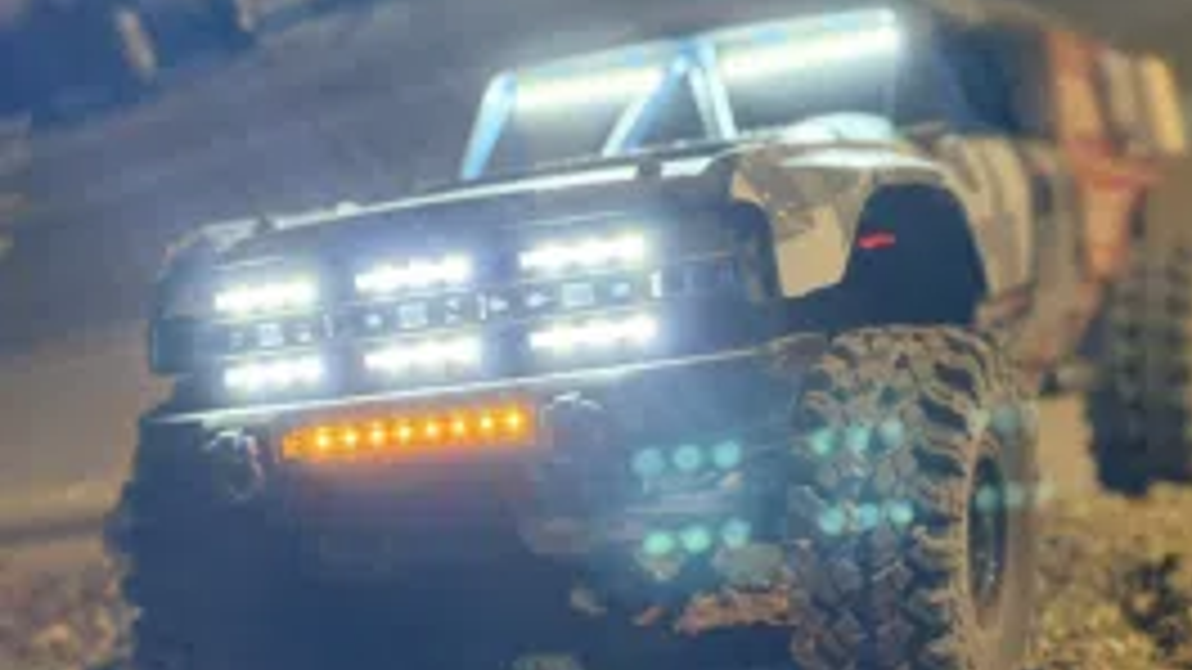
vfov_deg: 15.3
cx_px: 670
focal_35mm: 79
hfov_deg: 26.8
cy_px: 391
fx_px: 2497
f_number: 1.78
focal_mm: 6.76
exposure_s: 1/25
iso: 640
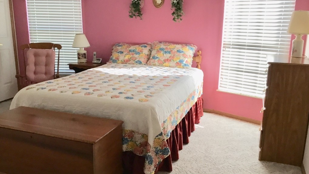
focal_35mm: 34
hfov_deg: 58.0
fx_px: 279
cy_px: 85
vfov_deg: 34.6
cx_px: 155
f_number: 2.4
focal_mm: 3.3
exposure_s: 1/30
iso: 64
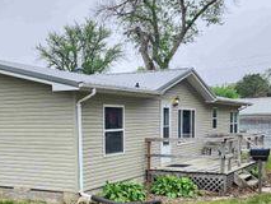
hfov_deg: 35.1
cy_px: 163
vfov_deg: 26.6
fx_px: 423
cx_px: 88
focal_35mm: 54
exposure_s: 1/180
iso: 16
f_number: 1.8
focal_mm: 6.4
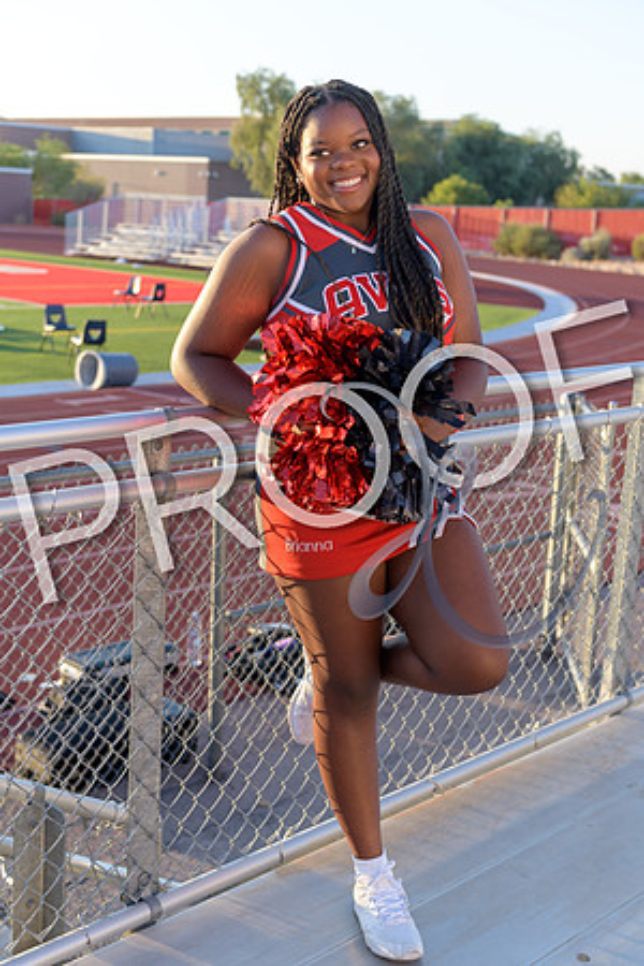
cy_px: 483
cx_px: 322
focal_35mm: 48
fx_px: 1288
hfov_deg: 28.1
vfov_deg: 41.1
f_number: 3.2
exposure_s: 1/125
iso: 80
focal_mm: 48
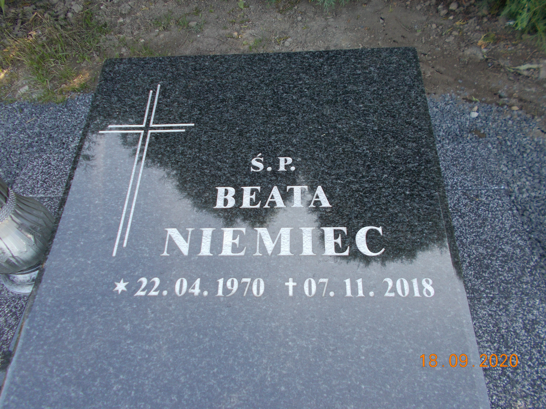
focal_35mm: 26
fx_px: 410
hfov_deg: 67.3
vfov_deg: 53.1
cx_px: 273
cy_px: 204
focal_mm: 4.6
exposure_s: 1/60
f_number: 3.2
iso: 80
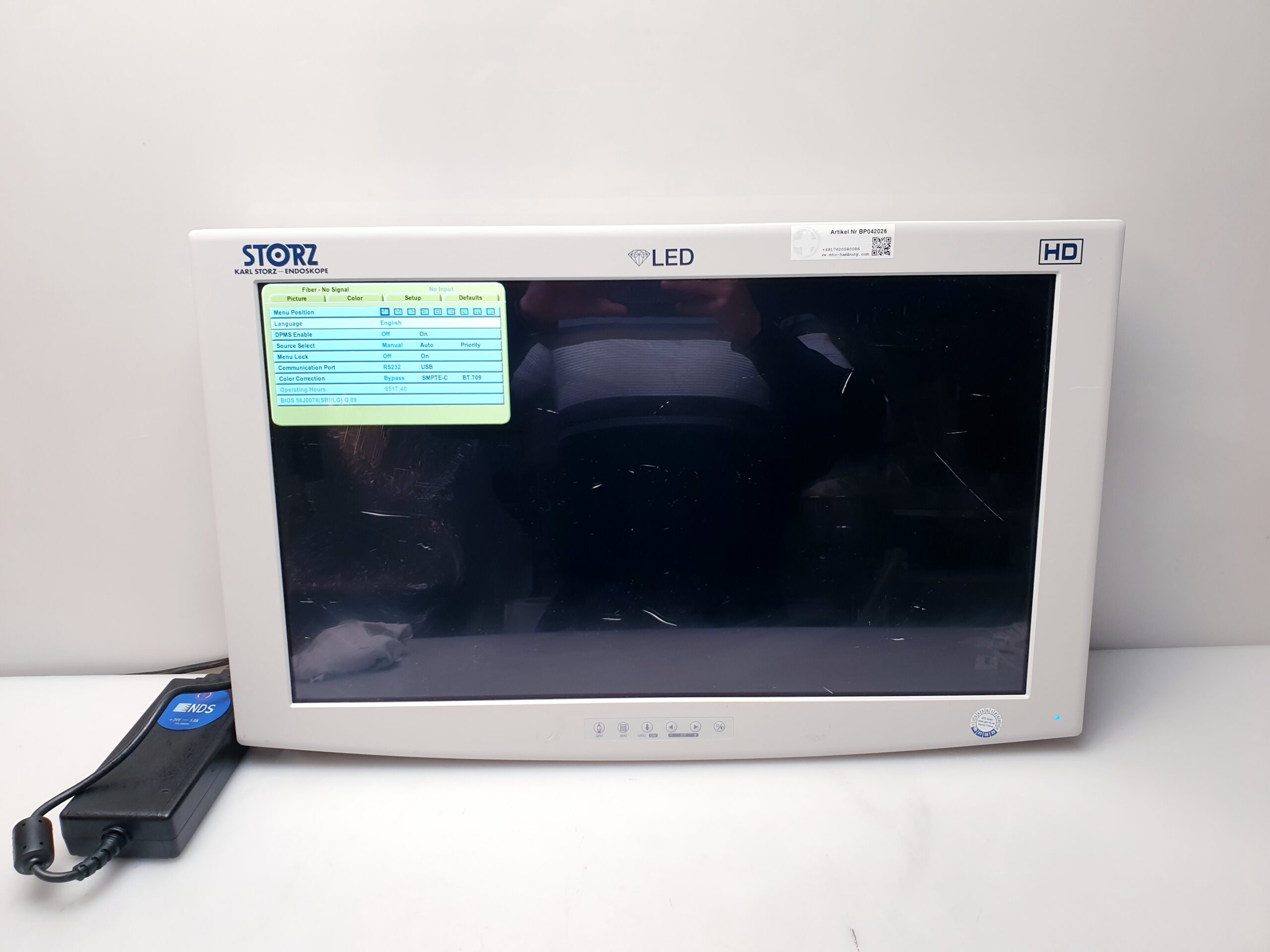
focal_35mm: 26
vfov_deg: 53.1
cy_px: 476
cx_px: 635
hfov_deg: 67.3
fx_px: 954
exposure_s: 1/50
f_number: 2.4
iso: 80
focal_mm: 4.3
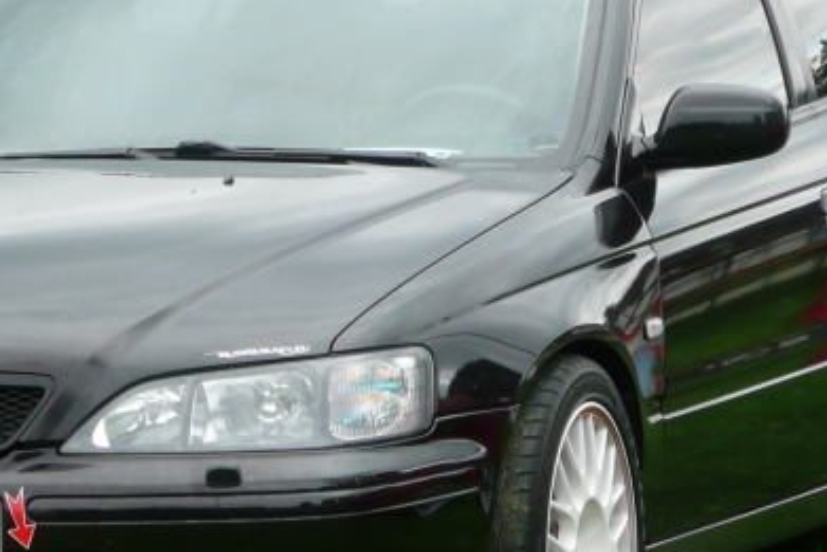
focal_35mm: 305
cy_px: 131
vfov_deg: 4.5
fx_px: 7009
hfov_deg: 6.8
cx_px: 305
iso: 100
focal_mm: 18.4
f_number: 4.7
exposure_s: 1/160
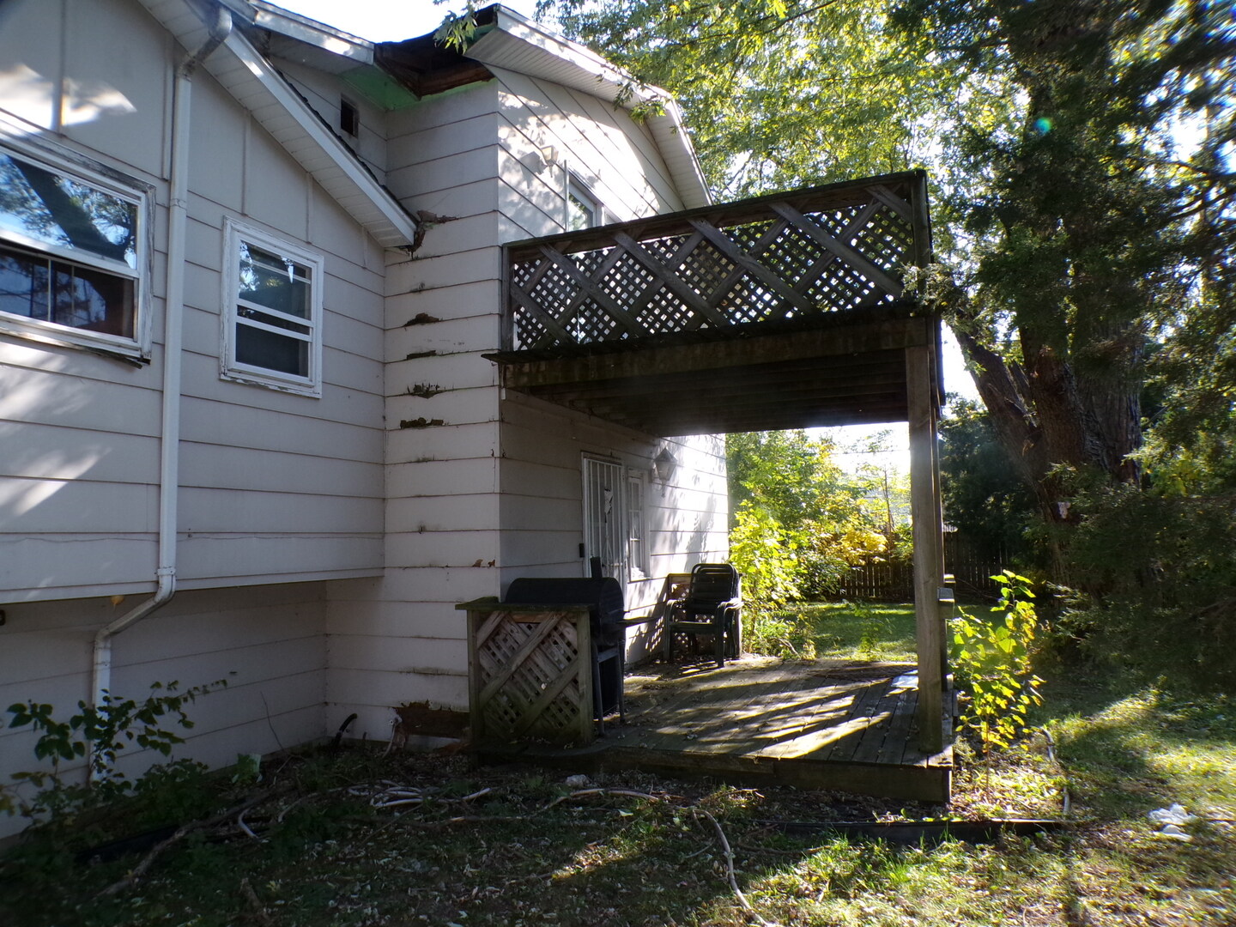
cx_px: 618
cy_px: 464
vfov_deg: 56.8
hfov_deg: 71.6
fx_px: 857
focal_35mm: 24
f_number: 4.4
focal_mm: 4.3
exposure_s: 1/200
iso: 200
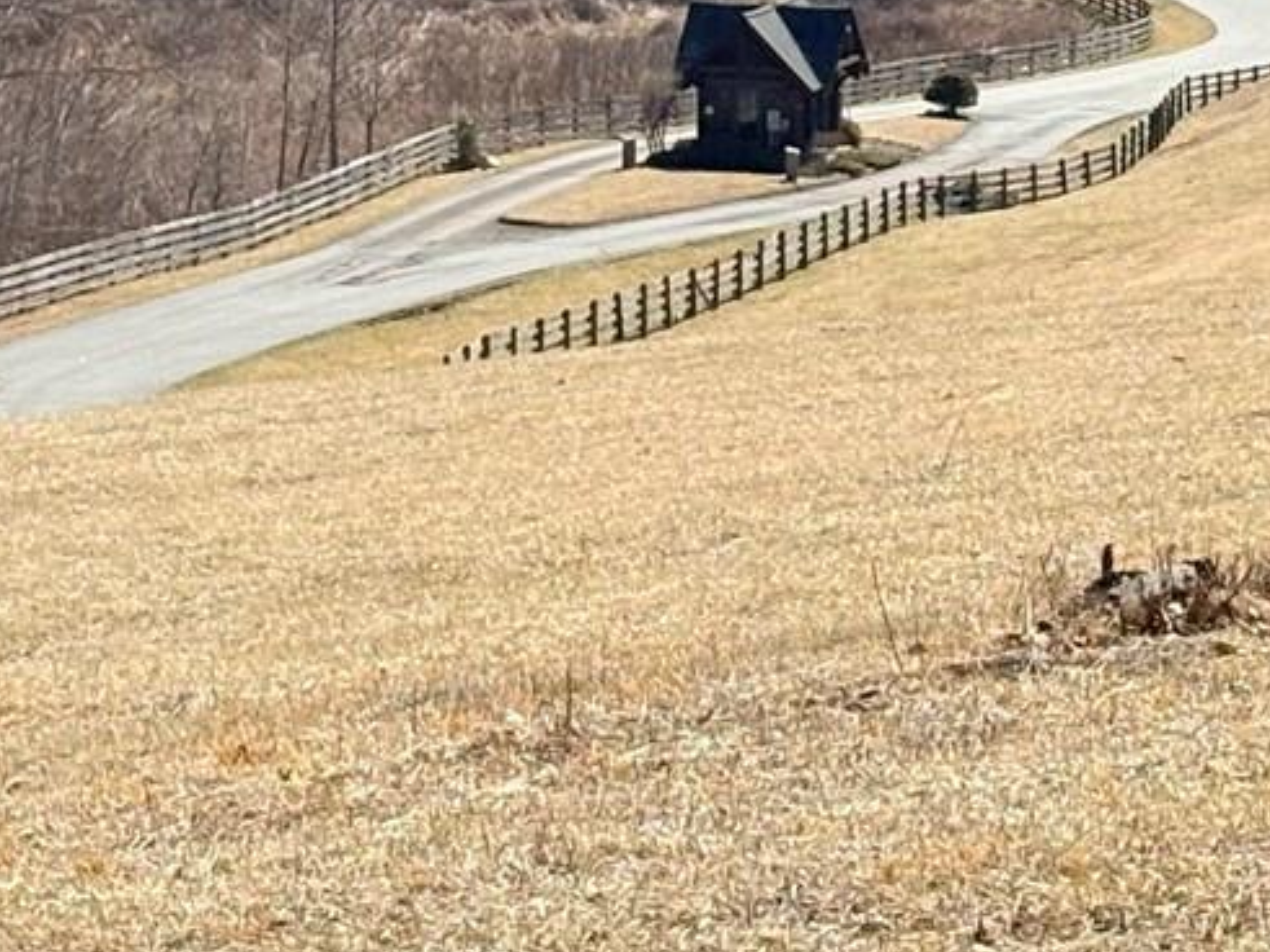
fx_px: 7959
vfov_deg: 6.8
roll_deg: +0.2
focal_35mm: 217
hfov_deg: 9.1
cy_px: -23
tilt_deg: -5.9
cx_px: 1293
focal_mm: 5.96
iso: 32
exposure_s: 1/2451
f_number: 1.6
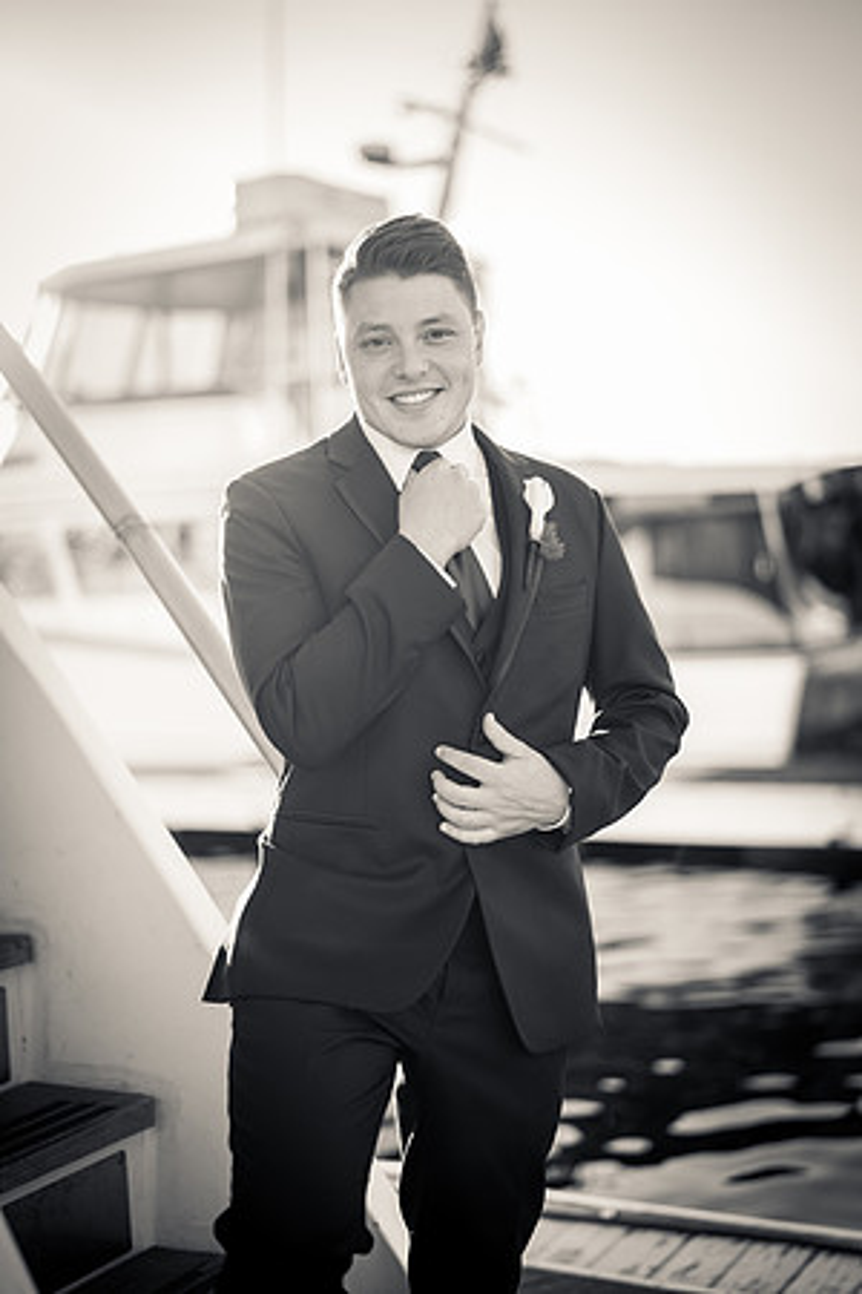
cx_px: 431
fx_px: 1796
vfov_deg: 39.6
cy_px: 647
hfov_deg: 27.0
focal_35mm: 50
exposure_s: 1/1600
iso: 160
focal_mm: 50
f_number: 1.4
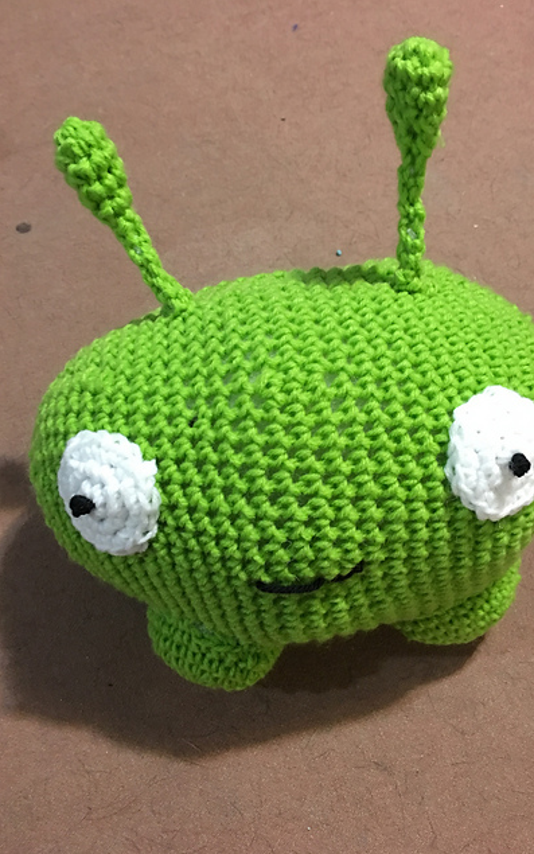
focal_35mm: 31
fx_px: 722
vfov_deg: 61.2
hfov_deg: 40.5
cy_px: 428
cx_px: 297
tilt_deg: -59.4
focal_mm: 4.15
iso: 64
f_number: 2.2
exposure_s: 1/4
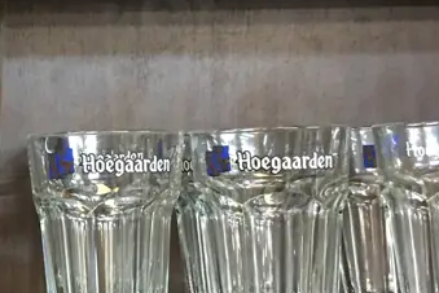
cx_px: -62
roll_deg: +0.1
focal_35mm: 91
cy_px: 184
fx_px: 1110
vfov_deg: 15.0
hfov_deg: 21.1
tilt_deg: +1.1
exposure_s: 1/8
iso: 100
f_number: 2.2
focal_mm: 4.15
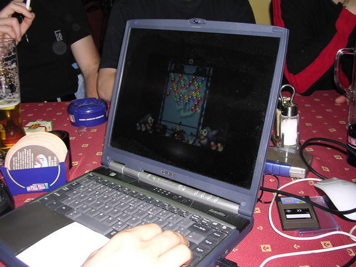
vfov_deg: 37.7
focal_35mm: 38
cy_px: 134
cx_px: 178
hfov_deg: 49.0
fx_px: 391
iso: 100
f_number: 2.8
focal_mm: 5.8
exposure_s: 1/60.1
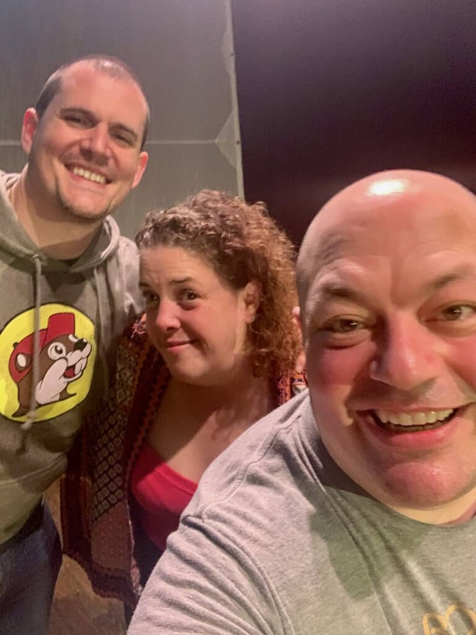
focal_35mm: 32
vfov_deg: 56.8
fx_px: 587
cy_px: 318
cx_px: 238
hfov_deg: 44.2
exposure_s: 1/30
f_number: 2.2
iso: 320
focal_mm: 2.87
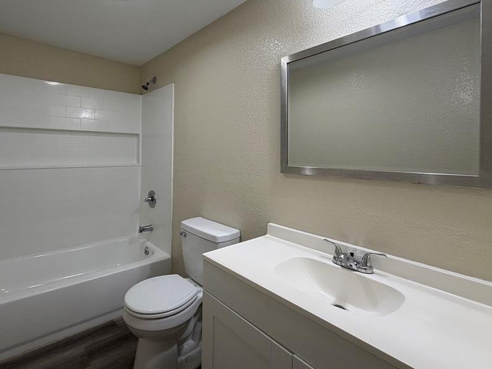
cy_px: 153
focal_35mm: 18
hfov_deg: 87.1
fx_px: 256
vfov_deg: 71.0
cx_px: 208
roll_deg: -0.3
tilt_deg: -1.7
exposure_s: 1/120
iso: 200
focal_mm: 2.22
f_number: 2.2
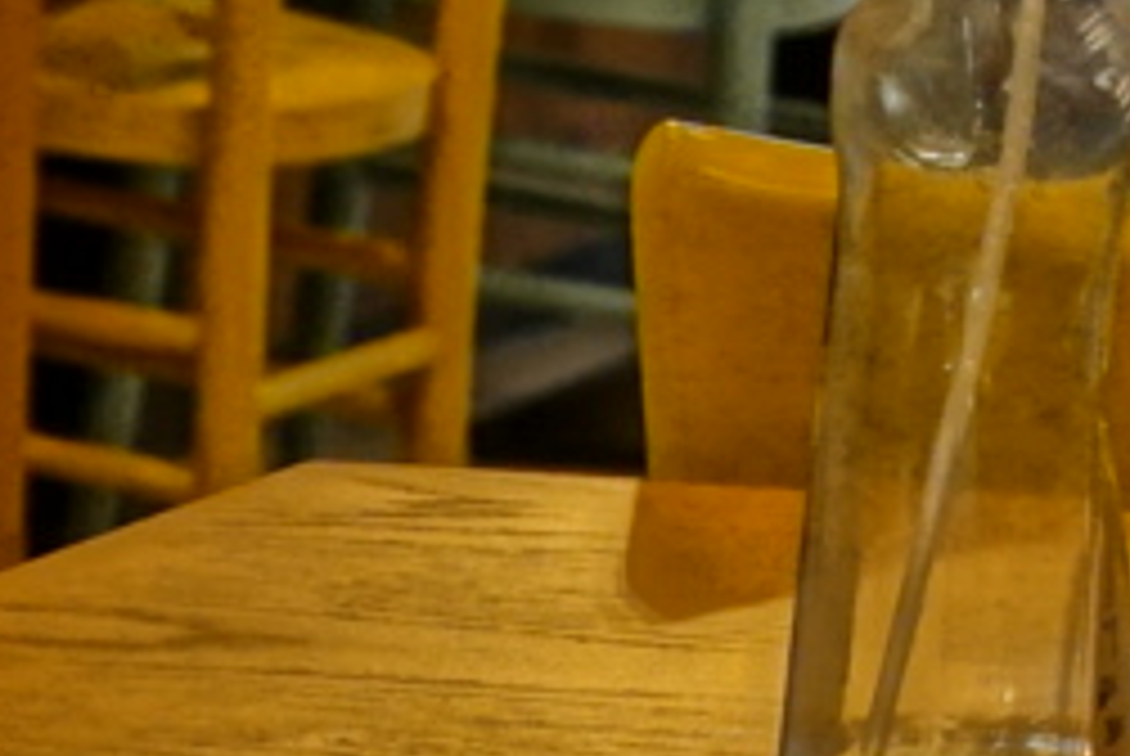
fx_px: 8893
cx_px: 2057
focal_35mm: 283
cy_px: -1364
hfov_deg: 7.1
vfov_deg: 4.7
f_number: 3.2
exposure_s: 1/50
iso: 320
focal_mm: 16.31
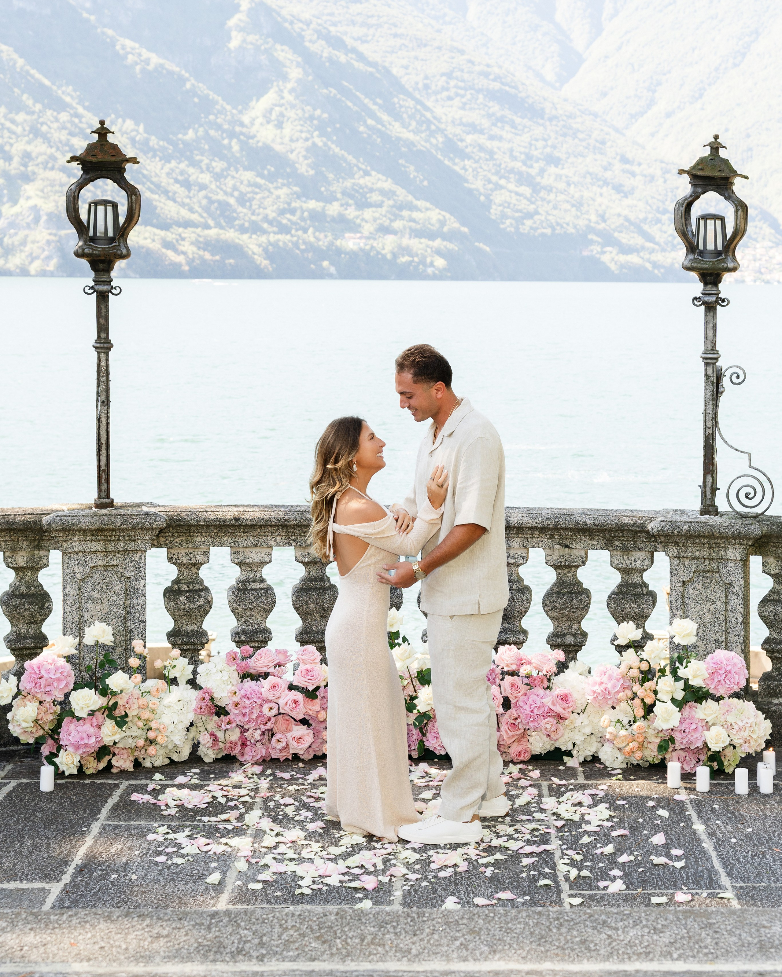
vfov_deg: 30.4
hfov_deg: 24.6
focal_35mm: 62
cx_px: 391
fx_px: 1794
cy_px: 423
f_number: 6.3
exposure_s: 1/250
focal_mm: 55
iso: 250
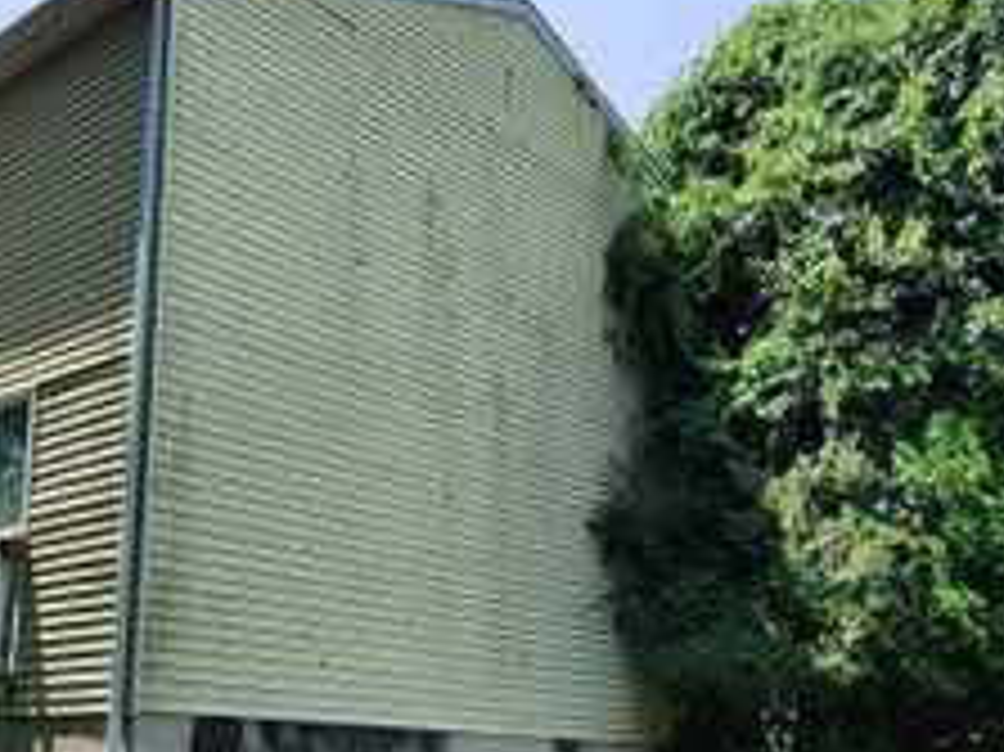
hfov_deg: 42.5
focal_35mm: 44
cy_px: 509
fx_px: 1275
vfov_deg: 32.5
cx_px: 344
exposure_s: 1/1350
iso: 20
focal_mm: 5.4
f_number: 1.8
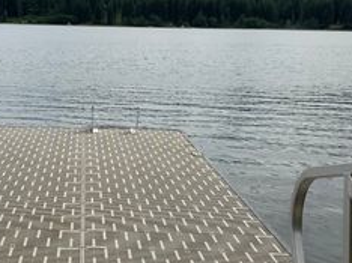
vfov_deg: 23.5
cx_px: 89
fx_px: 630
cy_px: 174
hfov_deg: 30.7
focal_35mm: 62
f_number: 1.8
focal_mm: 3
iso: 16
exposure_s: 1/1848
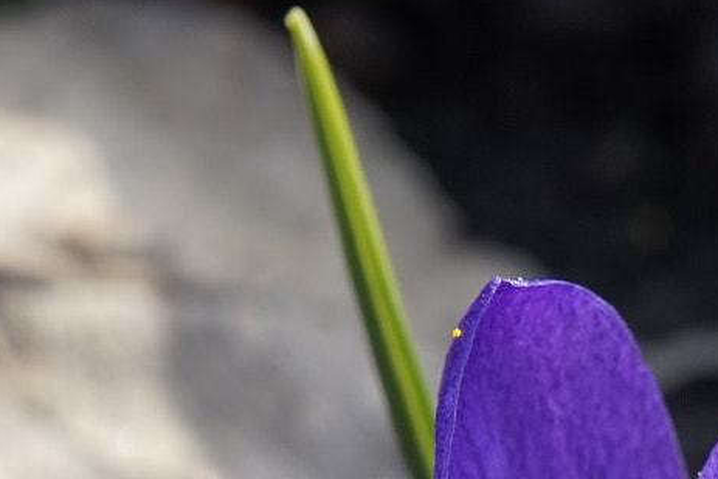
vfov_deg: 5.3
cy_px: 684
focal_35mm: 259
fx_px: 5167
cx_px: 516
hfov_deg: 7.9
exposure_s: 1/100
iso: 100
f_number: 7.1
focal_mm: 50
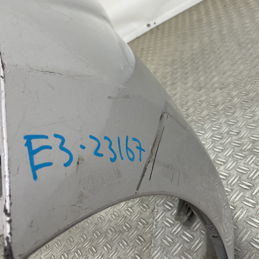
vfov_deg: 47.2
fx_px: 296
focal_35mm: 35
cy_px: 130
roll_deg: +34.3
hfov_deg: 47.2
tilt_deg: -29.0
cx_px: 126
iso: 20
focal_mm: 3
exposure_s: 1/100
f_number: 1.8
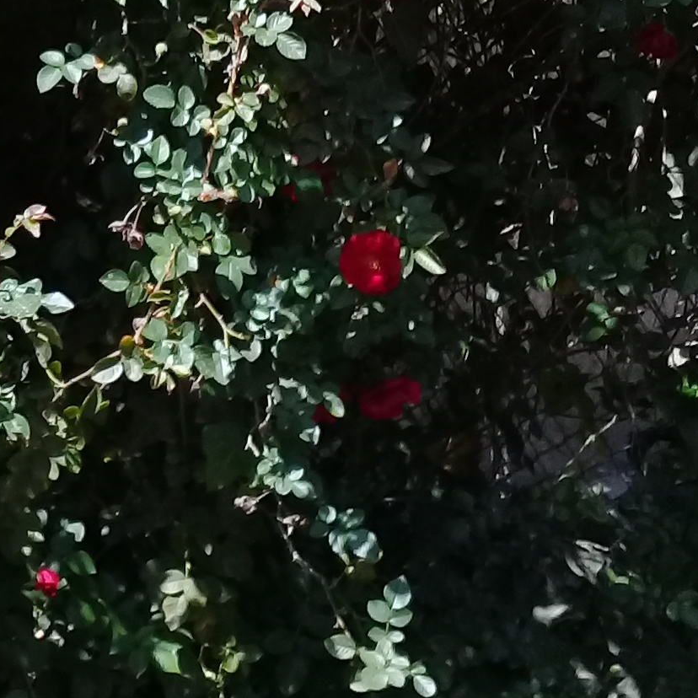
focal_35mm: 108
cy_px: 281
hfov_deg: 15.3
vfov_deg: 16.1
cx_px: -244
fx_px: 2464
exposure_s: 1/524
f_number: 2.2
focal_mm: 3.3
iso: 50
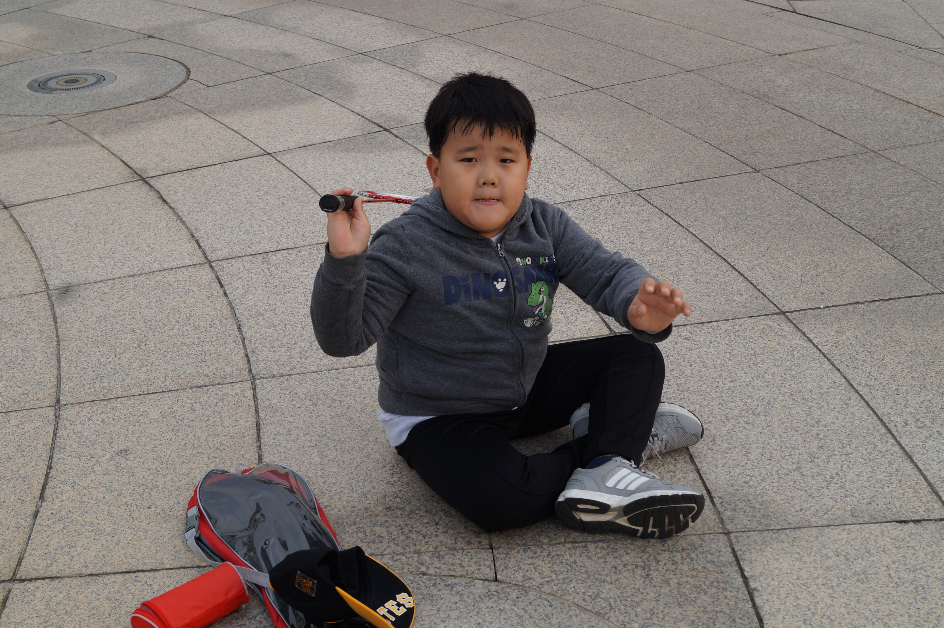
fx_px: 1375
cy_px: 314
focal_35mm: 52
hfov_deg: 37.9
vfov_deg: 25.7
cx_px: 472
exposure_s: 1/125
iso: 100
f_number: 7.1
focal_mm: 35
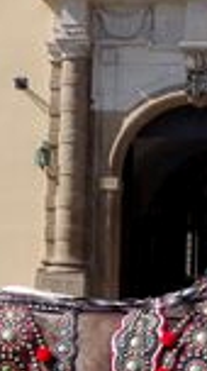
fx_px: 1098
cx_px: 139
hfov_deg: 10.8
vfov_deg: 19.1
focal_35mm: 112
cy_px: 186
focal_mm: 18
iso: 100
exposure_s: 1/250
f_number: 7.1
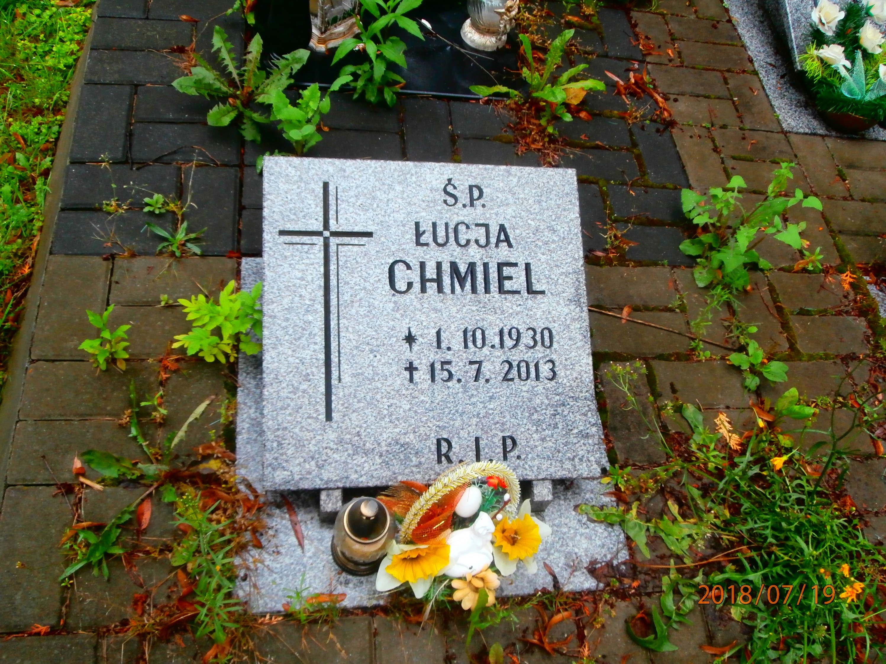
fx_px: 768
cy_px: 332
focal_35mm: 30
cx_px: 443
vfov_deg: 46.8
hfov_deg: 60.0
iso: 200
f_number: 3.5
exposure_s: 1/60
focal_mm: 5.36
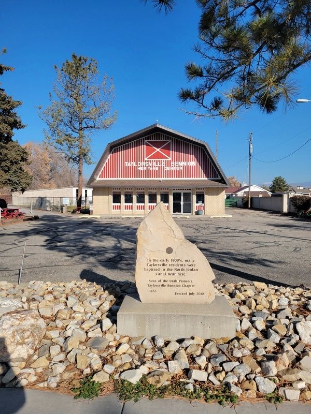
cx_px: 156
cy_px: 207
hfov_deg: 53.1
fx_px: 311
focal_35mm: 26
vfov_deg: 67.3
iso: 40
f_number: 1.8
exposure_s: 1/2843
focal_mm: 5.4
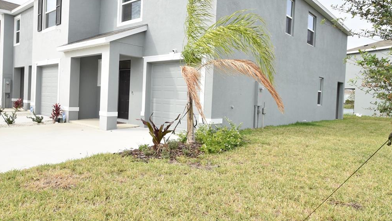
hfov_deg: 73.0
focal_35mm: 25
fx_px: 260
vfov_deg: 45.9
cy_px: 97
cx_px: 151
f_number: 9
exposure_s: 1/320
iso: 200
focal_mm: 10
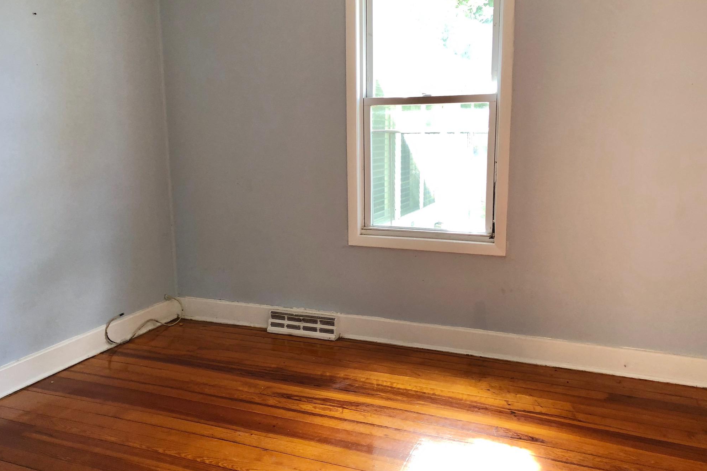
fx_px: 589
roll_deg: +0.6
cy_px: 237
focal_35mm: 30
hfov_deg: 61.9
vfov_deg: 43.6
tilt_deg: -9.3
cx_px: 362
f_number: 1.8
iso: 40
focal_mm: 4
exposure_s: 1/24
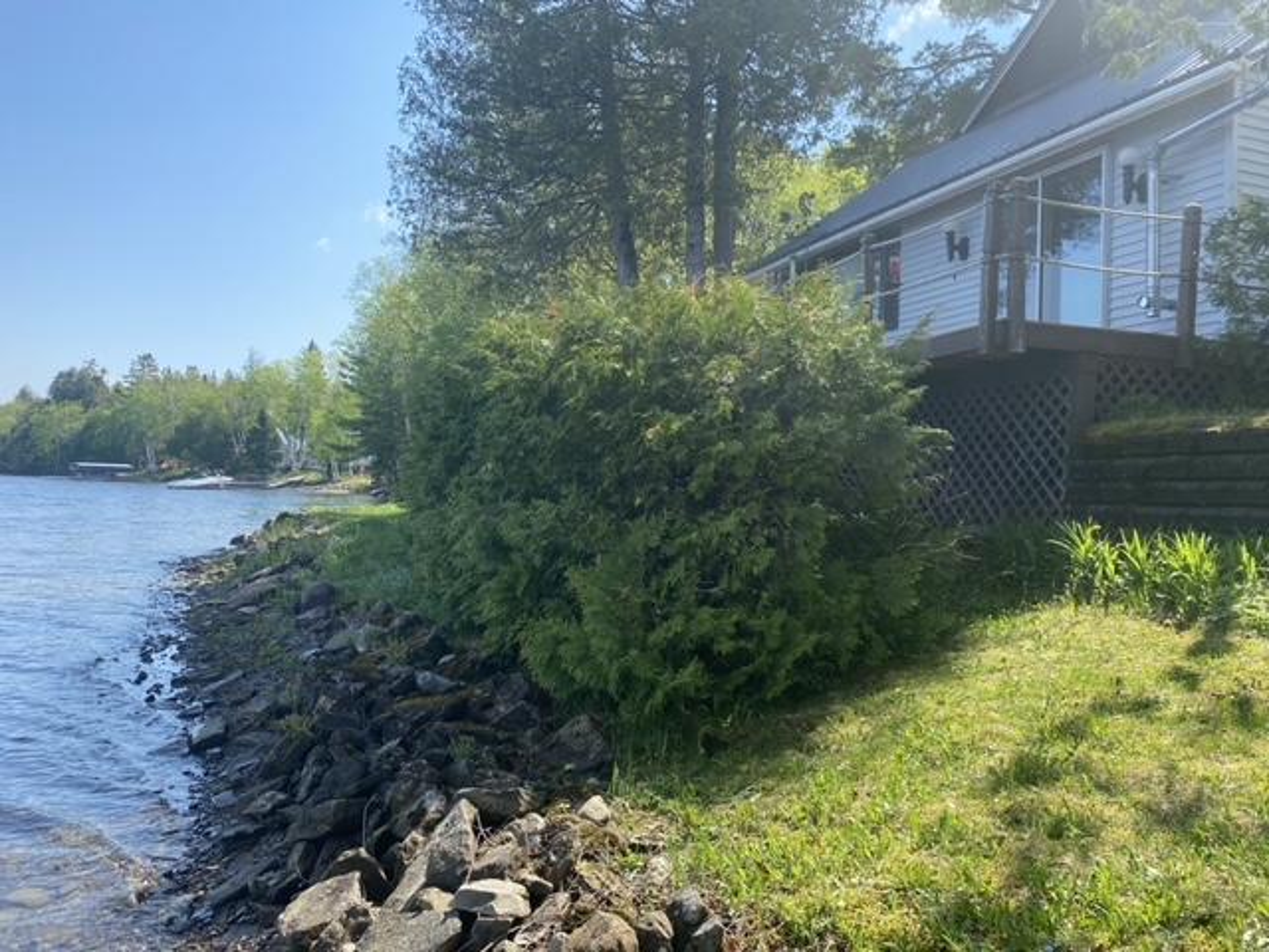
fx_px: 953
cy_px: 476
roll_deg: -1.5
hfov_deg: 67.3
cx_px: 634
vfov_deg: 53.1
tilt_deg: +1.1
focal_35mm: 26
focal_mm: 4.25
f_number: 1.8
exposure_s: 1/1258
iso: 32
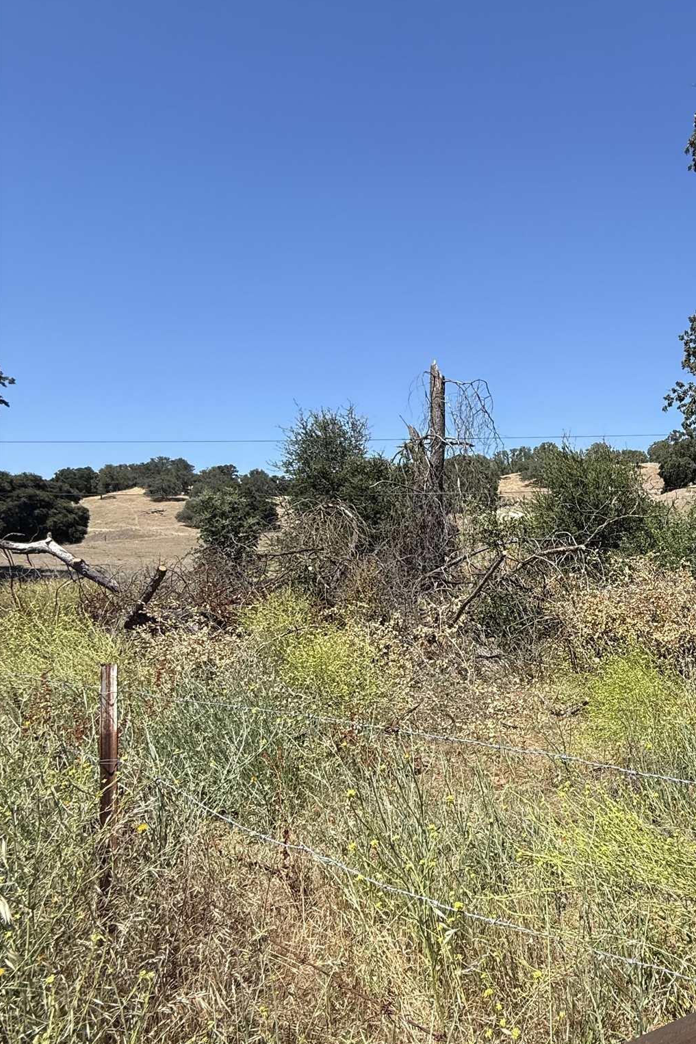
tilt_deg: +0.2
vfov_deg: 78.5
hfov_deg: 52.3
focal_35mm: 22
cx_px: 588
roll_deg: +1.5
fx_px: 638
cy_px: 560
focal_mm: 2.22
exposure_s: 1/1613
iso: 50
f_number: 2.2
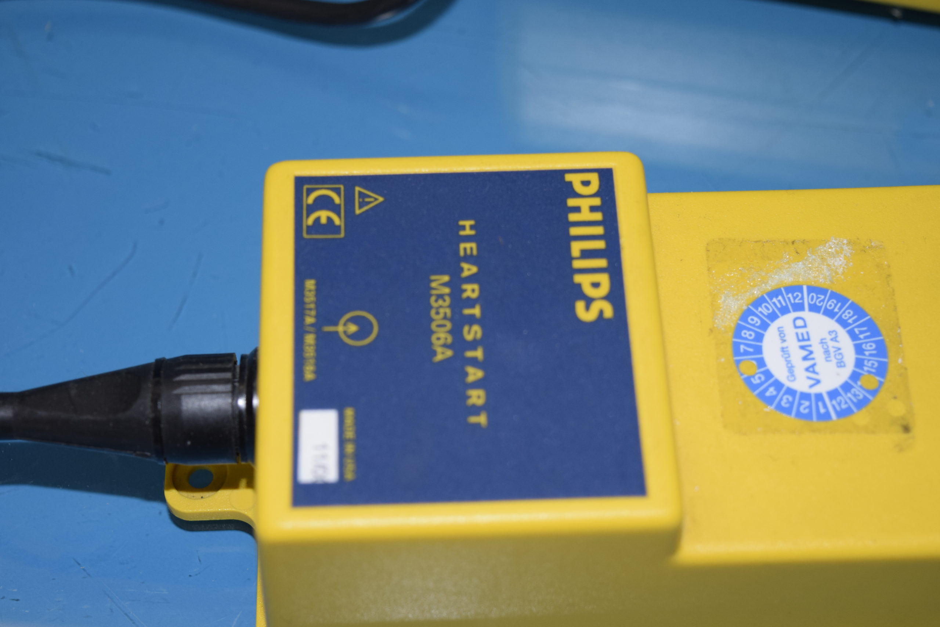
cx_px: 470
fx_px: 1802
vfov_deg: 19.7
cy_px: 314
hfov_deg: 29.2
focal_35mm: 69
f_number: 5
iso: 640
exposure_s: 1/200
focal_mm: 46
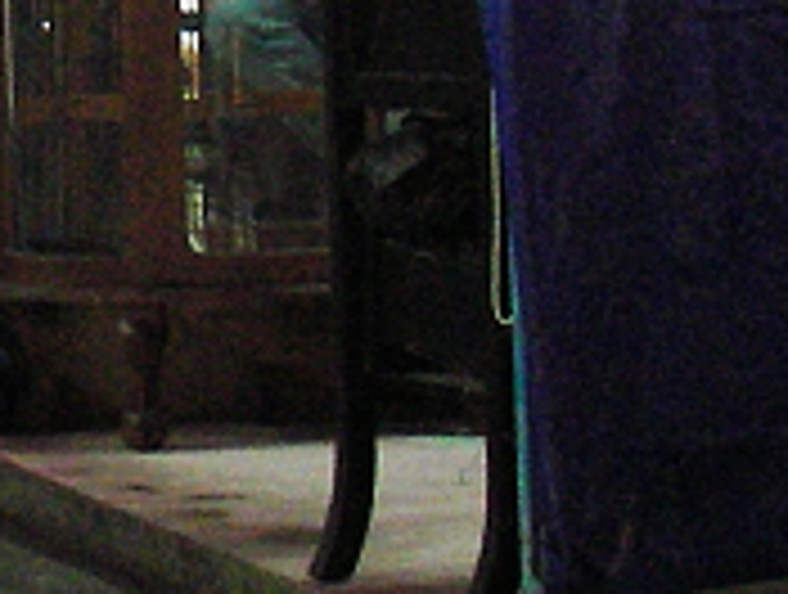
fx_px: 4448
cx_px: -820
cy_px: -713
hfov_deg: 9.4
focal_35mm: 195
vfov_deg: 7.3
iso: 200
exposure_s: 1/2.5
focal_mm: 6.3
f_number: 3.3
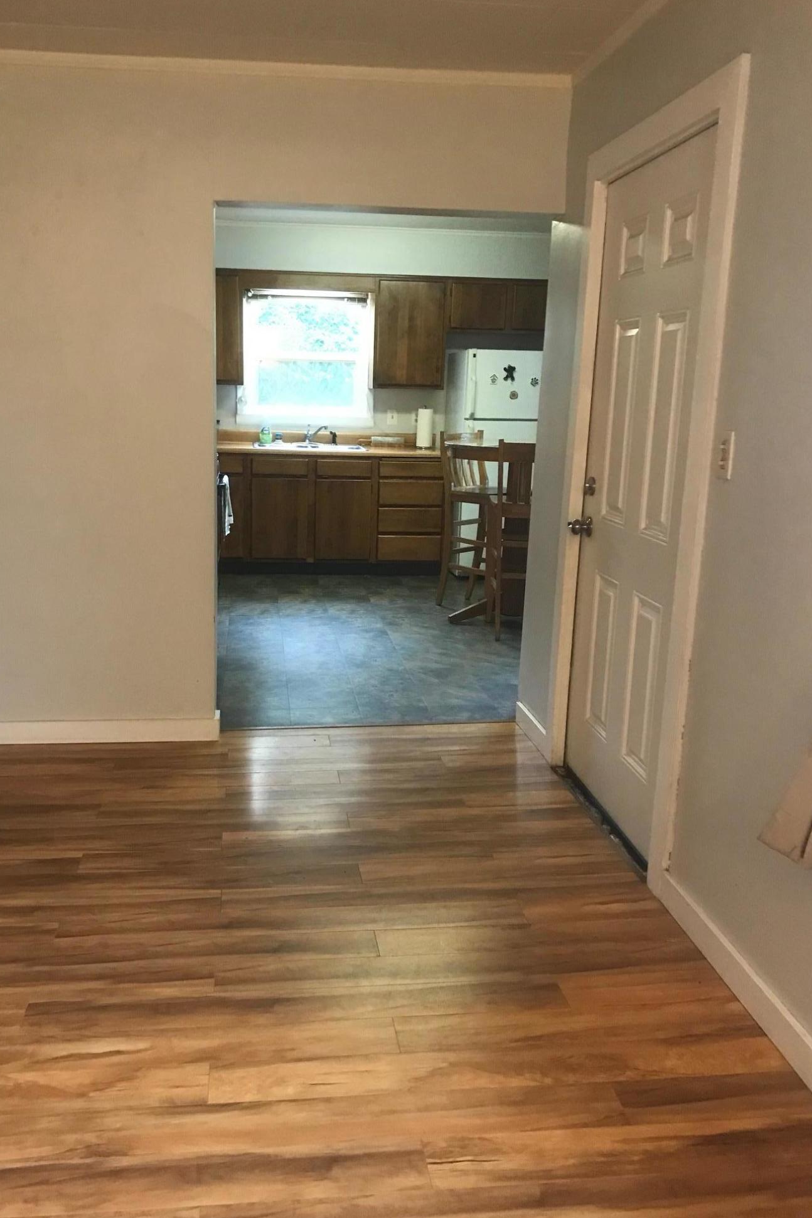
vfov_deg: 61.9
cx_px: 365
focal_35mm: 30
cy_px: 614
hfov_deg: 43.6
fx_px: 1015
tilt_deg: -10.7
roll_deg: +0.7
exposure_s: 1/11
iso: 100
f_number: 1.8
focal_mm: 3.99
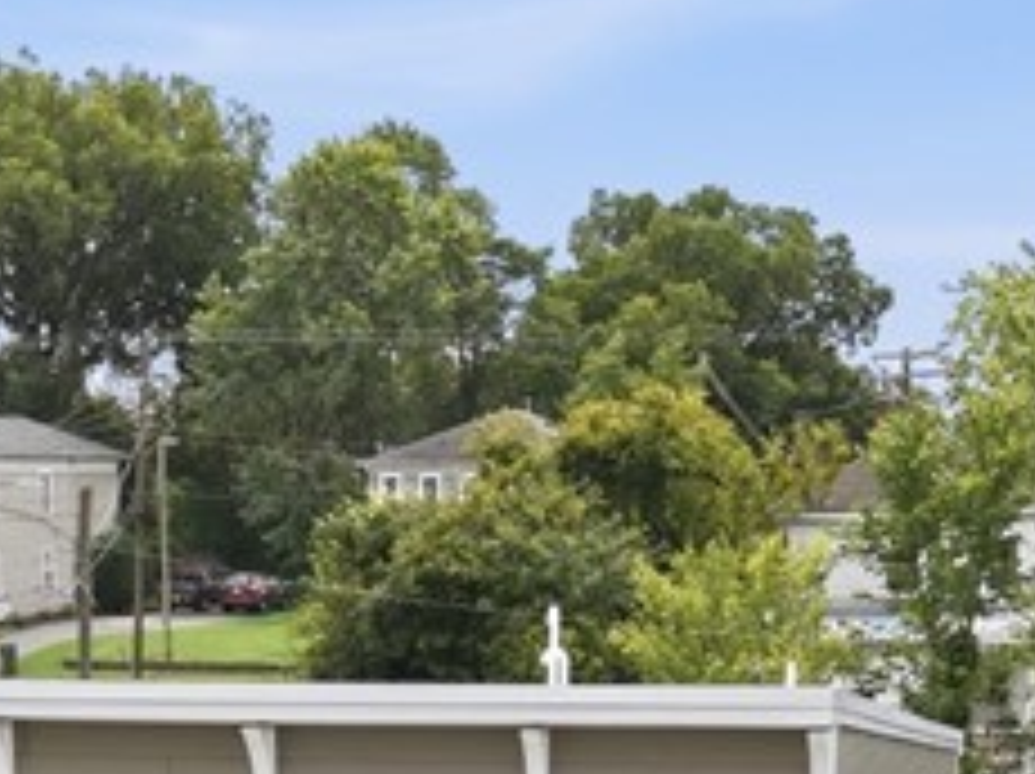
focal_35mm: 107
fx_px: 3196
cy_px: 1368
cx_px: 369
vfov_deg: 12.6
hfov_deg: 18.4
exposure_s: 1/160
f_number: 1.8
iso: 400
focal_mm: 8.7
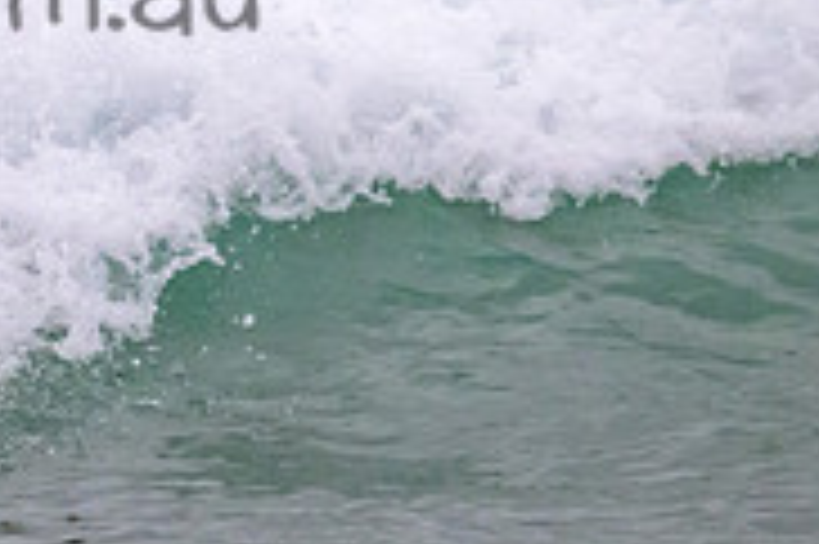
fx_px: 57959
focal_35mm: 2550
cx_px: -216
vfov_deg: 0.5
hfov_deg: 0.8
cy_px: -74
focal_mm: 800
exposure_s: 1/1250
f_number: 11
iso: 9000
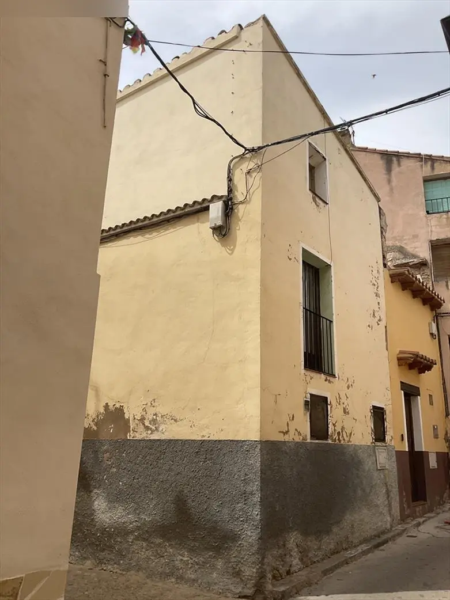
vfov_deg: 61.7
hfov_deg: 48.2
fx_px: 503
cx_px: 225
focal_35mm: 29
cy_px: 300
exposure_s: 1/3534
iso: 25
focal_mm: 3
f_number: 1.8
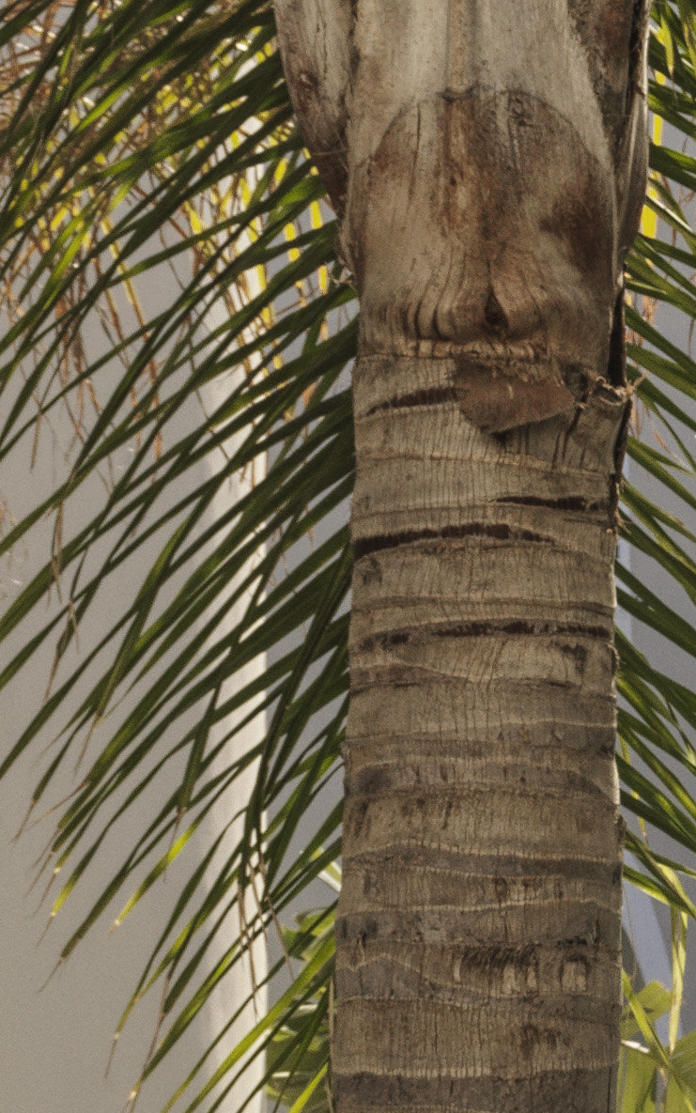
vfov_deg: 8.5
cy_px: 1543
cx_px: 2584
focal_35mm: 244
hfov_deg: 4.9
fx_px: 7403
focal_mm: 42
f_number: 11
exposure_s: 1/180
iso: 200
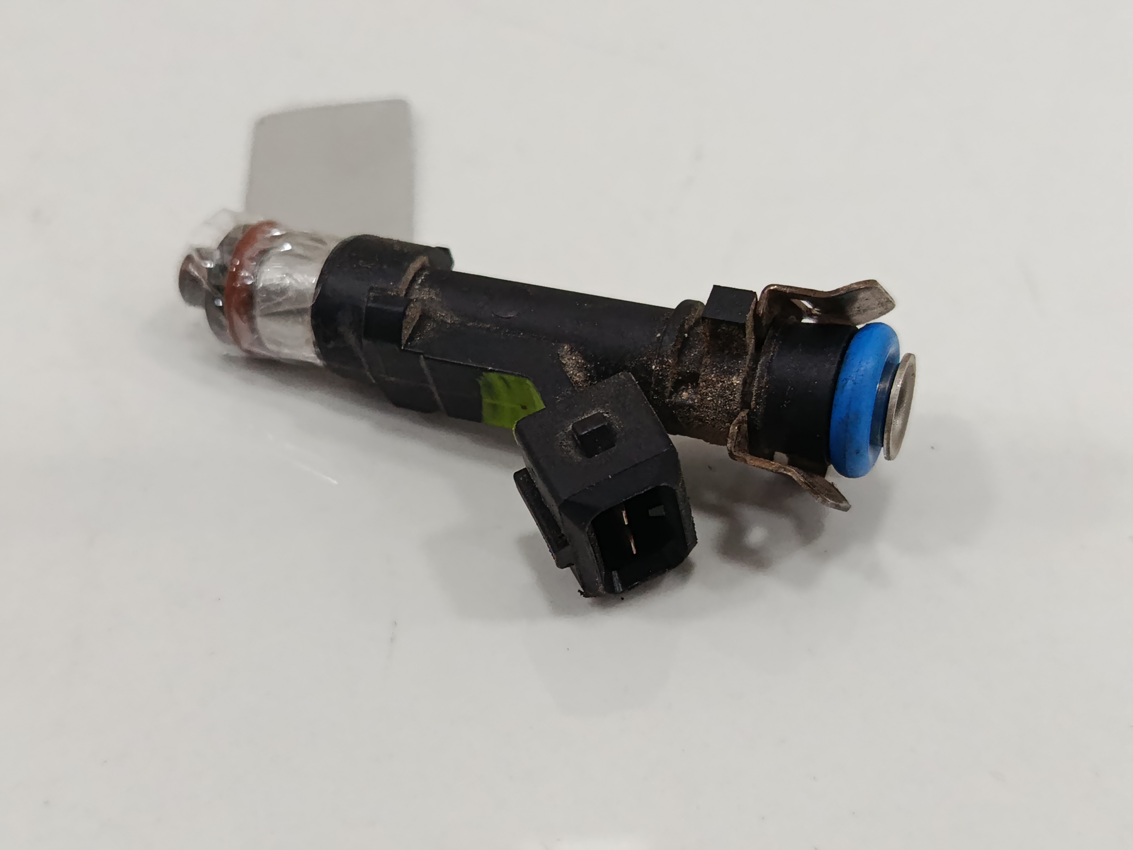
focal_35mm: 44
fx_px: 1440
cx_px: 566
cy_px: 425
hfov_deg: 42.9
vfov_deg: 32.9
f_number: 1.7
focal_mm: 5.24
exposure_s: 1/100
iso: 906
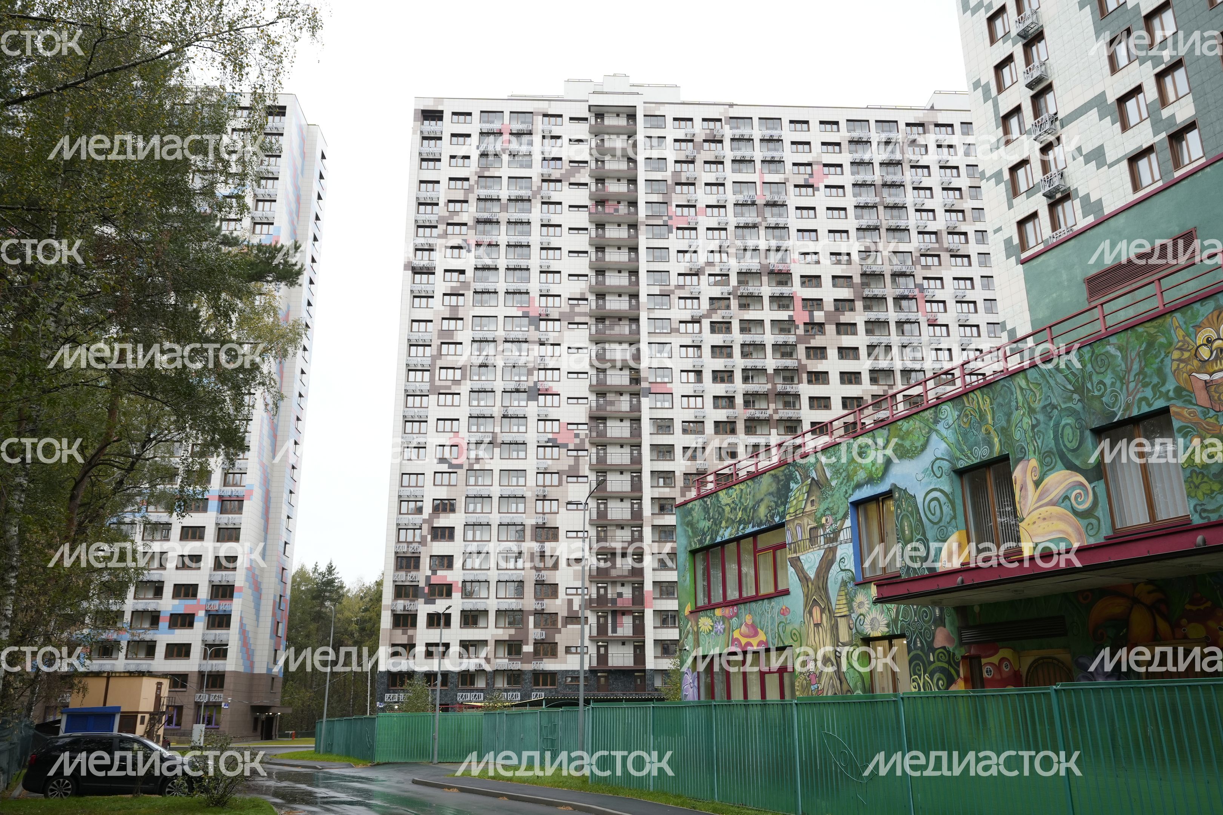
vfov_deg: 45.0
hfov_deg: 63.7
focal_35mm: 29
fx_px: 985
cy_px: 408
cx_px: 612
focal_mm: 29
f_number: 3.5
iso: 640
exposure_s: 1/200
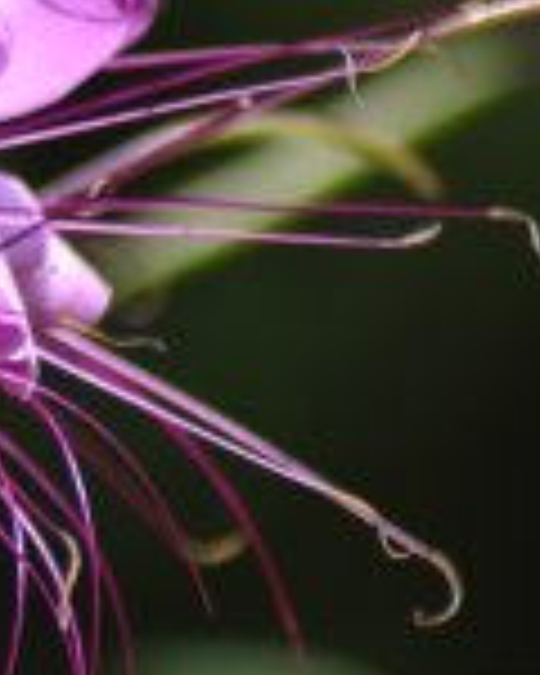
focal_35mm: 863
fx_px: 17240
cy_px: 54
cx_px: -594
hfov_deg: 1.8
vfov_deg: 2.2
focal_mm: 150
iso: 450
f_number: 4.2
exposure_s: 1/1000
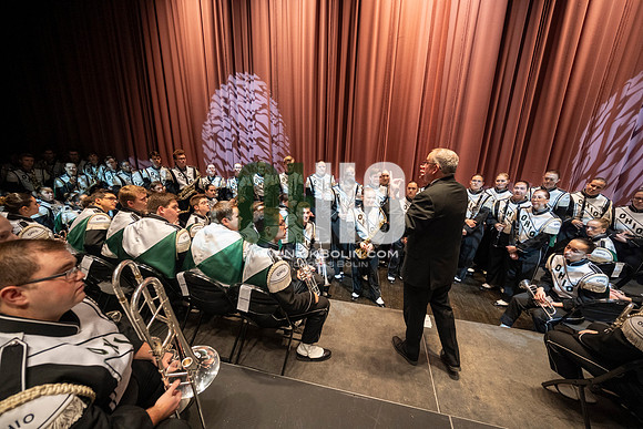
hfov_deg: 104.2
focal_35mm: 14
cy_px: 214
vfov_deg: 81.2
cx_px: 322
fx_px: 250
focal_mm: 14
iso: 1600
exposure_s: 1/500
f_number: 4
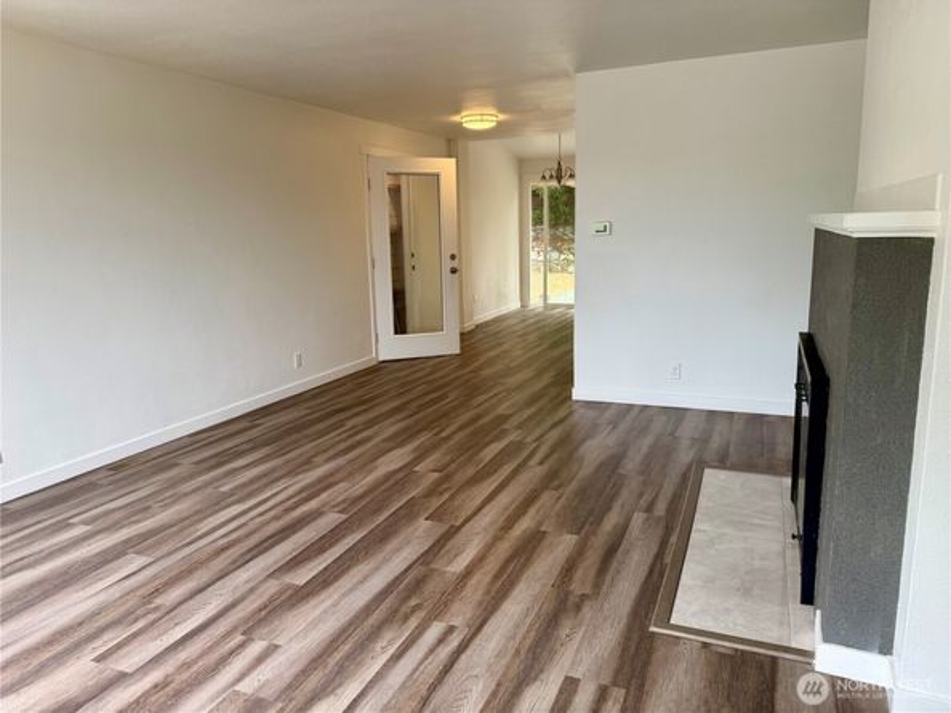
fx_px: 659
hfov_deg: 71.6
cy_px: 356
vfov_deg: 56.8
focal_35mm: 24
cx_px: 476
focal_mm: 6.76
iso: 80
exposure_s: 1/175
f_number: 1.78
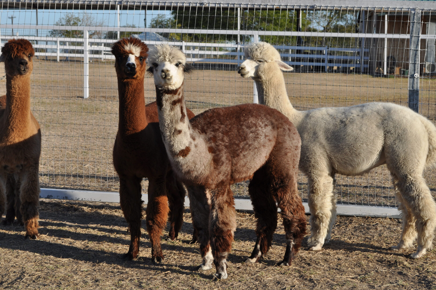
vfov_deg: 16.5
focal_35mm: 82
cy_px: 145
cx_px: 218
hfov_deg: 24.6
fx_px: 998
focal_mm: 55
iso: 200
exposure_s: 1/320
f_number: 9
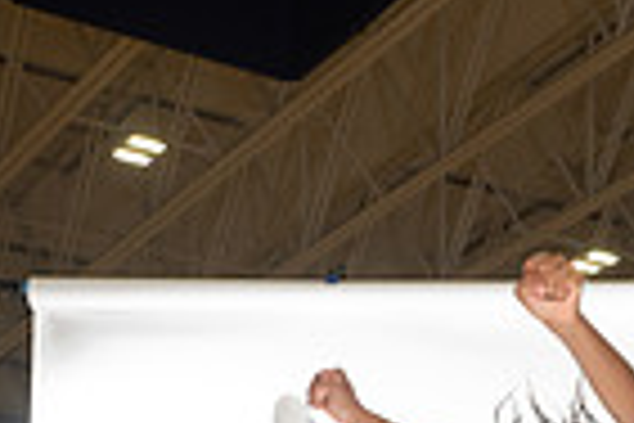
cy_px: 986
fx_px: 2131
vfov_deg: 10.0
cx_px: 589
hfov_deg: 16.7
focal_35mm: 121
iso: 800
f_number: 7.1
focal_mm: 38
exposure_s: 1/320
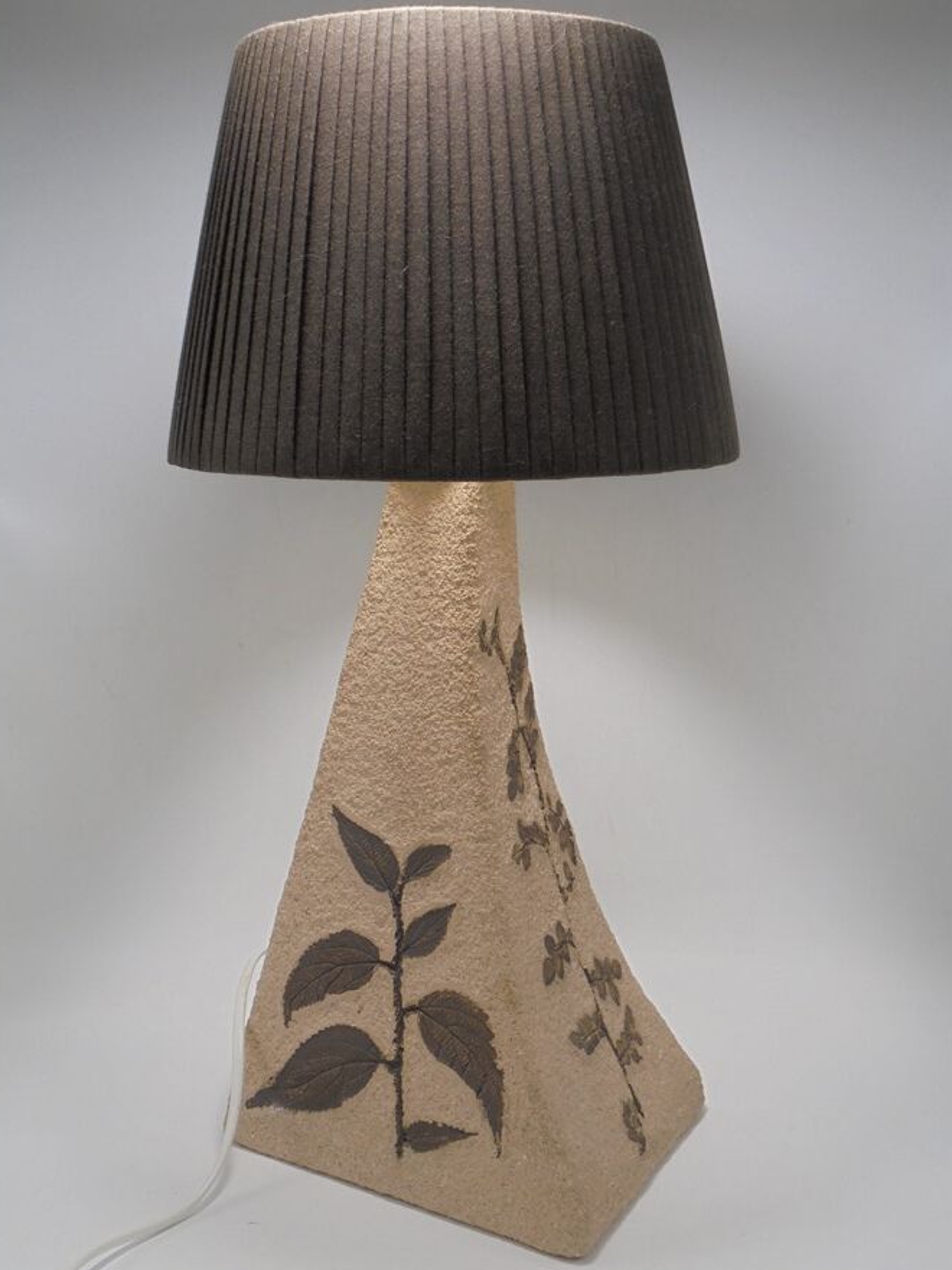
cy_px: 625
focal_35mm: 44
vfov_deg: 42.9
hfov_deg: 32.9
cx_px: 471
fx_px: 1613
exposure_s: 1/50
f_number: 4.5
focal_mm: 7.8
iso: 100
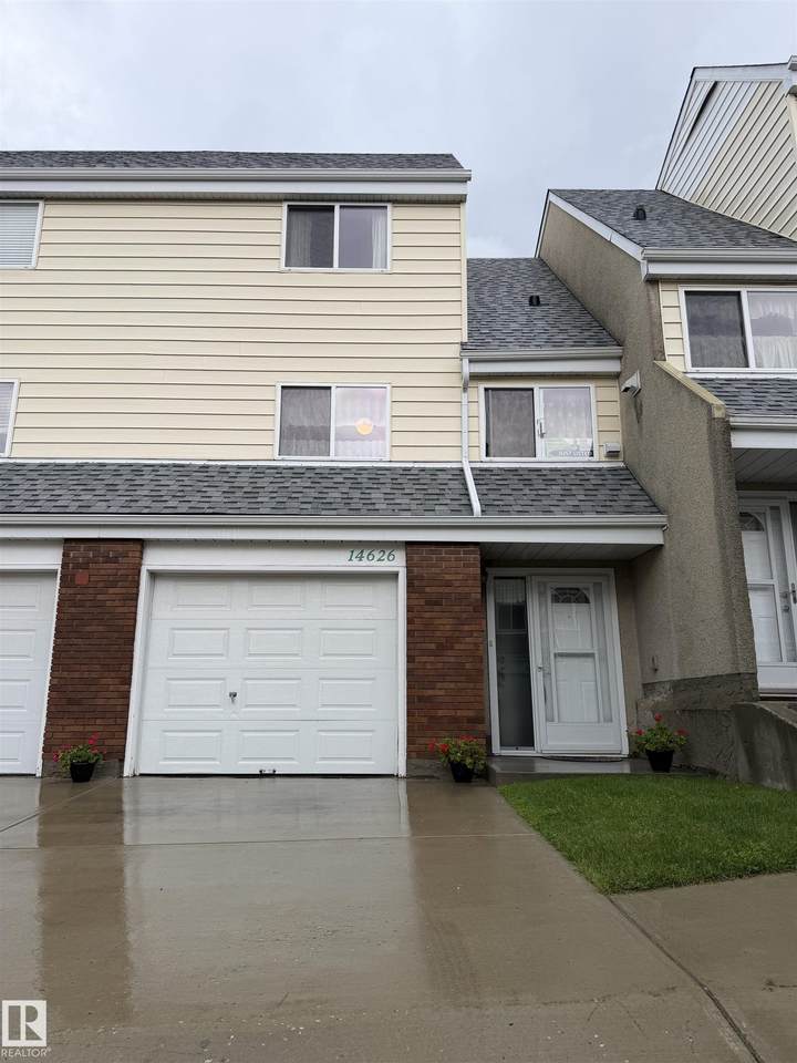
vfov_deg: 71.6
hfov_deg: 56.8
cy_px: 532
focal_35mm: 24
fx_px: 737
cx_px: 398
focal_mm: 6.76
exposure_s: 1/464
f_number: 1.78
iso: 80
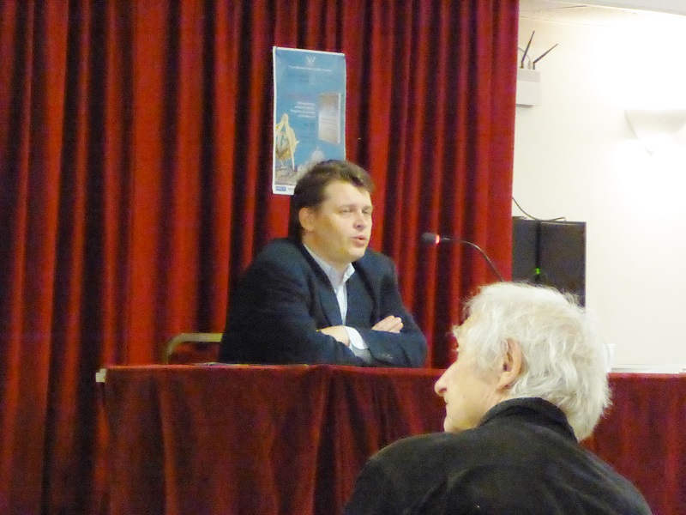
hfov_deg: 11.2
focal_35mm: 177
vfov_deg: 8.4
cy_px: 258
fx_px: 3508
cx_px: 343
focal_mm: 28.7
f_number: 5.5
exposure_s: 1/13
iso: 3200
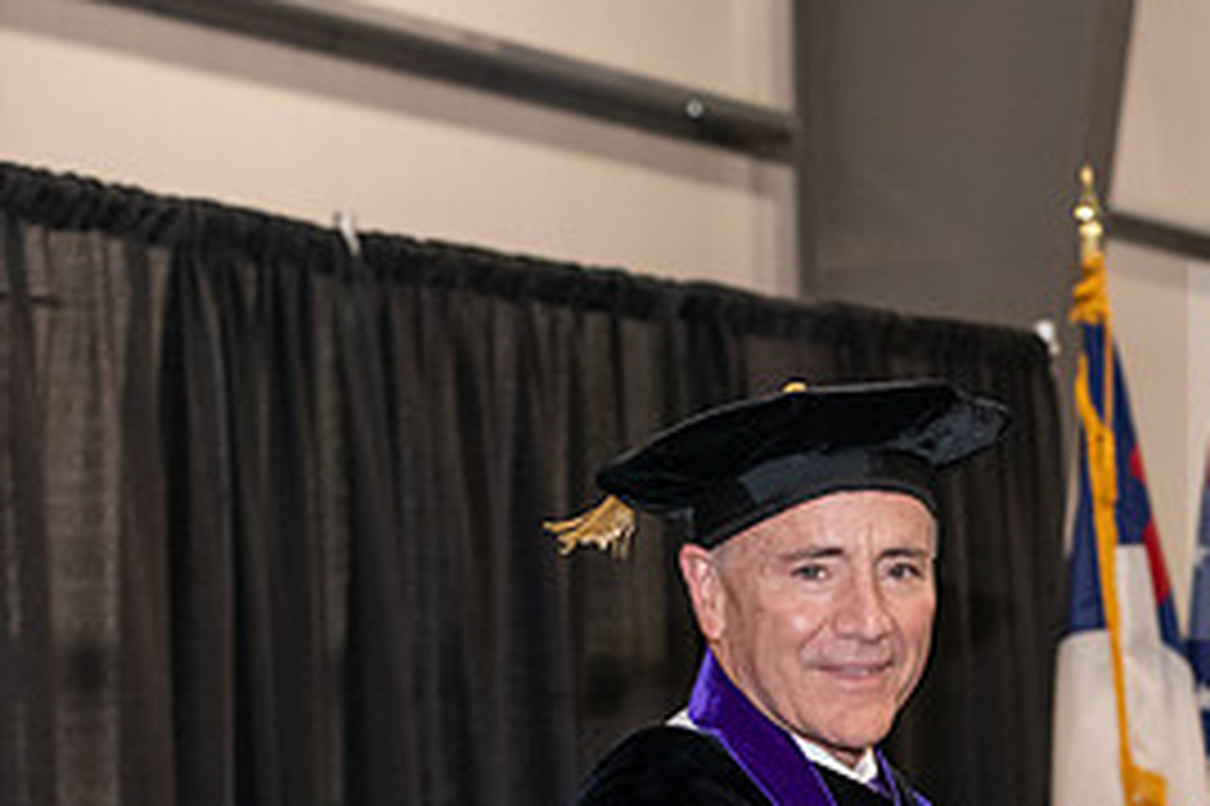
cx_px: 1053
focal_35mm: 151
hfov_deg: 13.5
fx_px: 5072
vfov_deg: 9.0
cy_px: 808
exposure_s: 1/200
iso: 2500
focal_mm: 70
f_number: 5
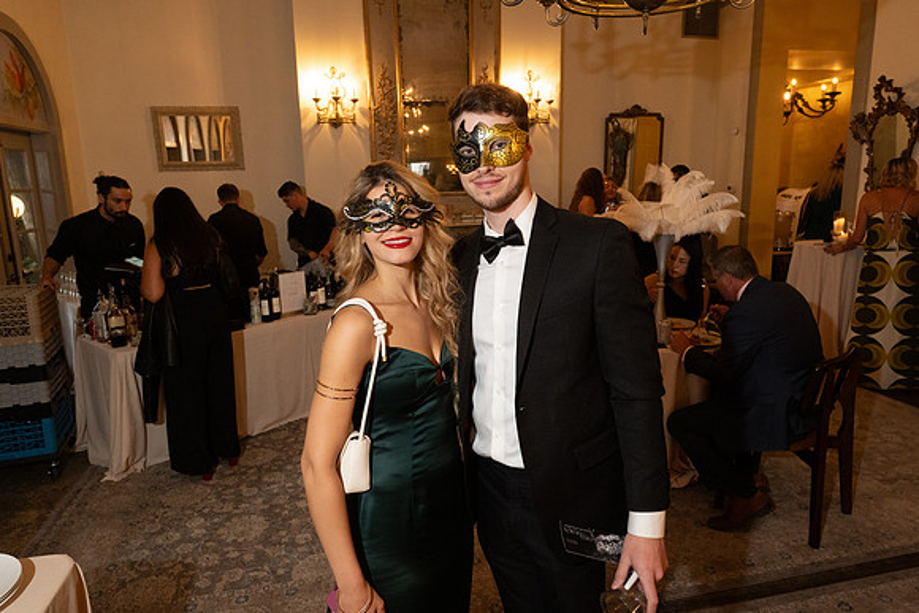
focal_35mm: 24
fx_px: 613
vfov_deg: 53.2
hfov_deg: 73.7
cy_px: 306
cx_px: 460
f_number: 5.6
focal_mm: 24
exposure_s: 1/60
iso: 3200
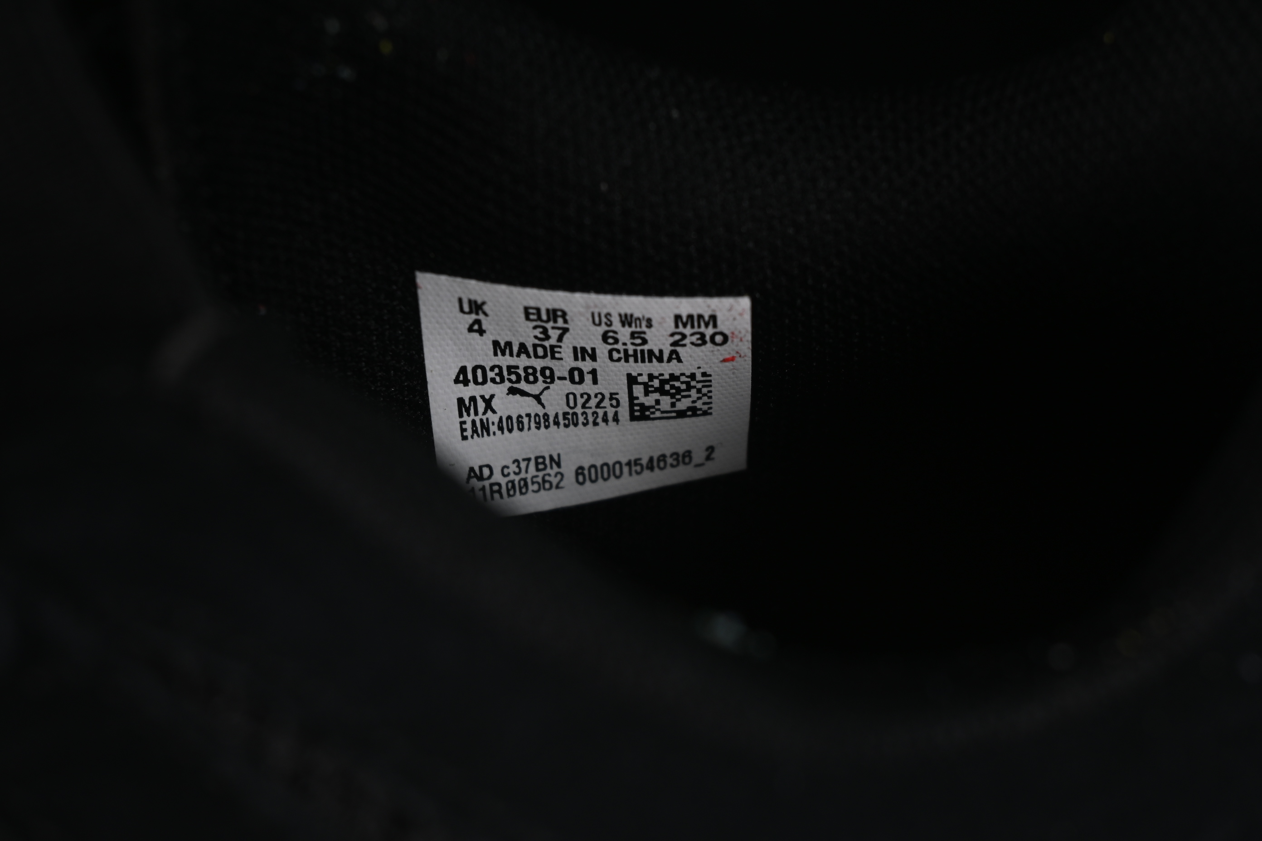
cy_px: 420
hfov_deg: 27.0
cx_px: 631
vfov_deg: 18.2
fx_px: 2629
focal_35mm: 75
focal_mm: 50
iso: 160
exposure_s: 1/40
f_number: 6.3
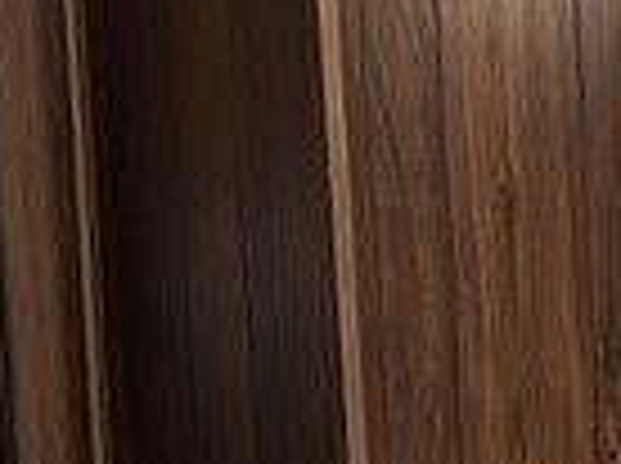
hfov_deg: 9.9
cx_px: 986
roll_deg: +1.7
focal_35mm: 193
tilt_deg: -7.5
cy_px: -153
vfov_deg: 7.6
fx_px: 3456
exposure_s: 1/60
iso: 250
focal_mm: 5.96
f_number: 1.6
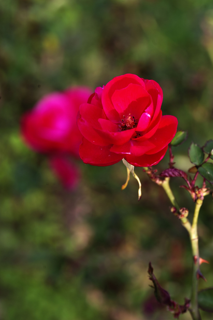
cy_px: 160
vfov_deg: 20.2
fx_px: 896
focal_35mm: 101
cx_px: 107
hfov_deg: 13.6
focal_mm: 100
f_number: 8
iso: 400
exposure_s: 1/160
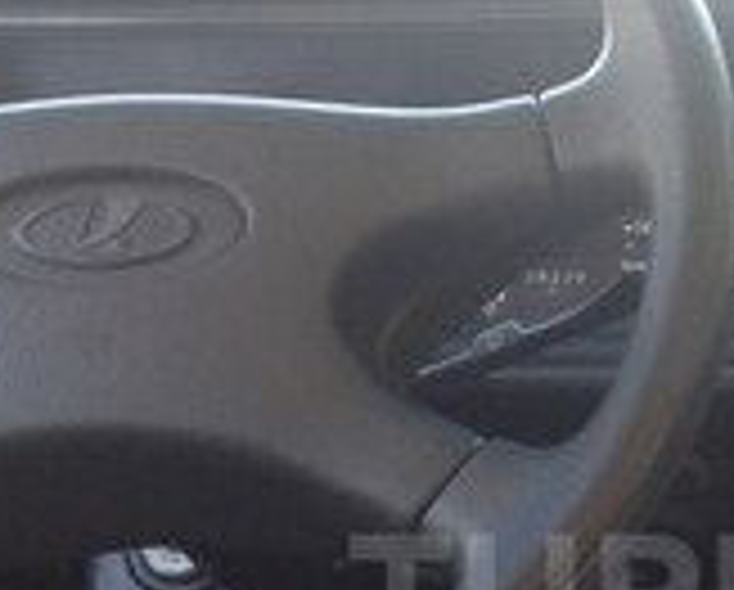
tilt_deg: -20.6
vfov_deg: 11.1
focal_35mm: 138
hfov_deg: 13.6
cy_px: 601
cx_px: 811
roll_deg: +1.9
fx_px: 3003
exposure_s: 1/40
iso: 50
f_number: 2.4
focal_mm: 4.28
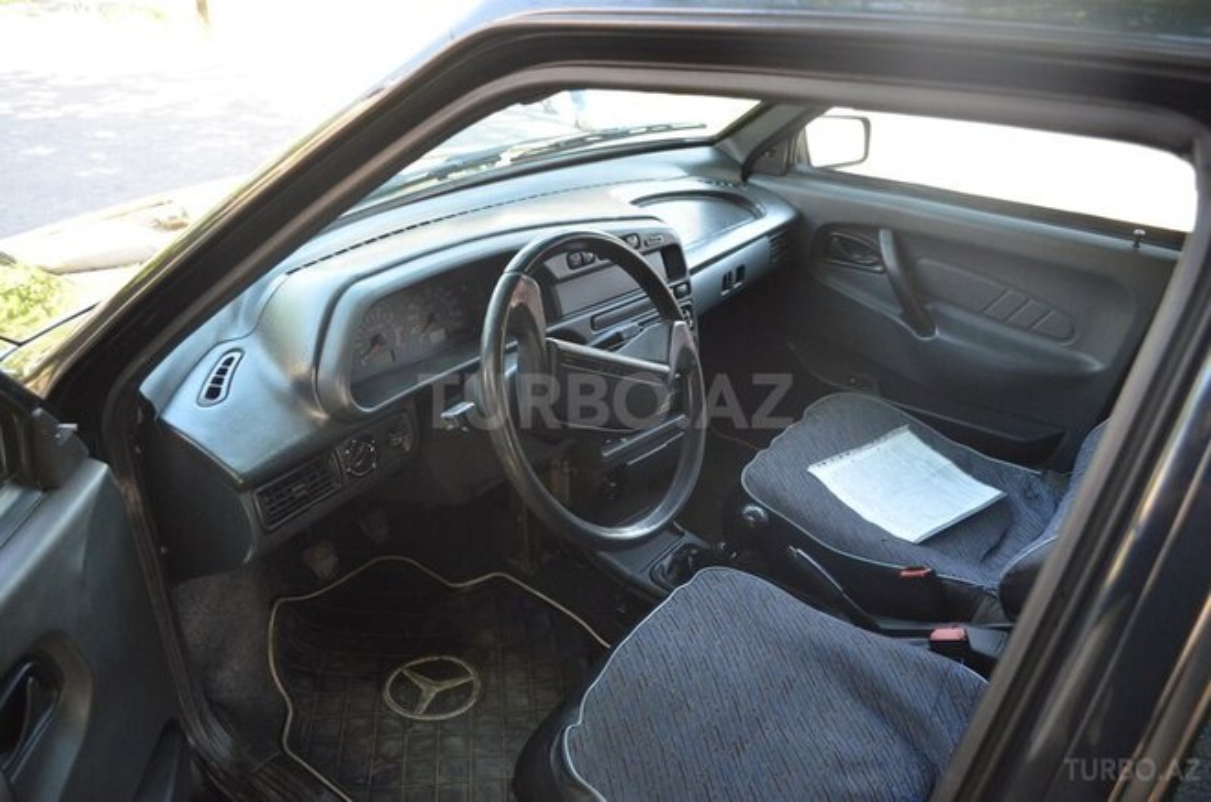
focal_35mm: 27
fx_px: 906
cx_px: 606
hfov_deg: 67.5
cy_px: 401
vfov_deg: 47.7
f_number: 3.5
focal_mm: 18
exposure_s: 1/250
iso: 1600
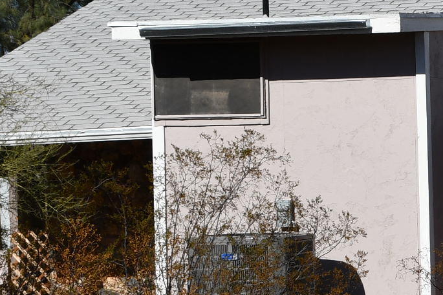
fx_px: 2251
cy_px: 104
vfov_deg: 7.5
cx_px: 658
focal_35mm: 183
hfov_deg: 10.8
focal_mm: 30
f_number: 10
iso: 100
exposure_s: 1/400
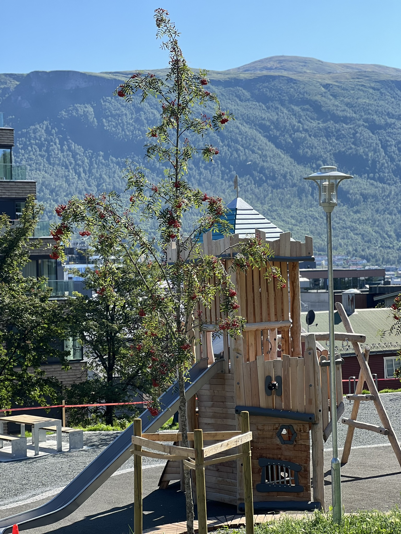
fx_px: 1189
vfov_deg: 25.3
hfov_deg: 19.1
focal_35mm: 77
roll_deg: +2.8
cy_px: 267
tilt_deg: +1.5
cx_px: 200
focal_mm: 9
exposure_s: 1/341
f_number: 2.8
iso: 32
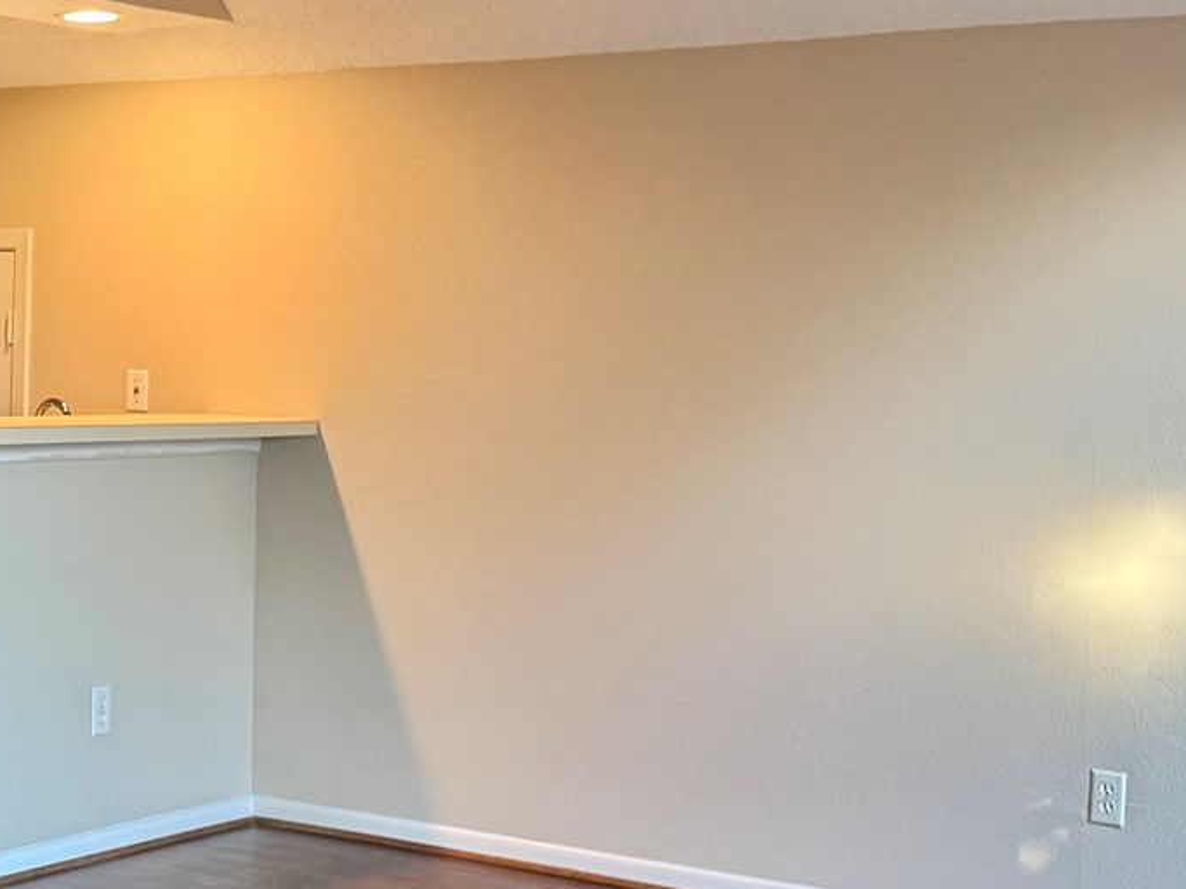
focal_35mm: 72
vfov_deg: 20.4
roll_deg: -1.3
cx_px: -47
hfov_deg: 25.5
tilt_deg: -1.1
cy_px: 389
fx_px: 2466
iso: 160
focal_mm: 6.76
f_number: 1.78
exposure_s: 1/120
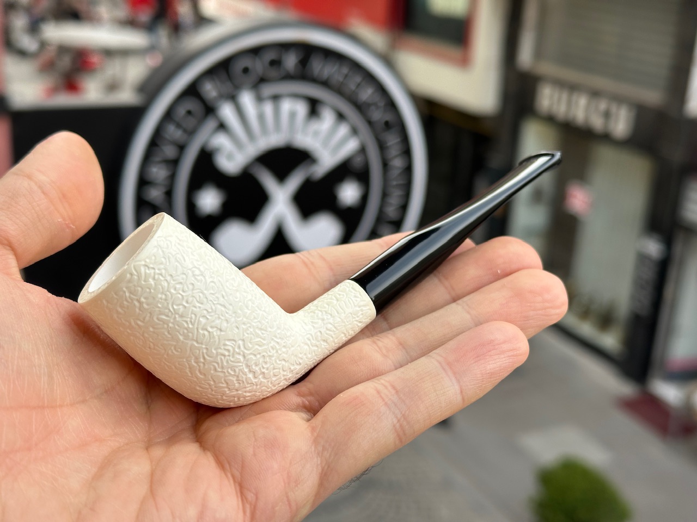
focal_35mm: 48
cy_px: 261
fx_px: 966
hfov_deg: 39.7
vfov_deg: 30.3
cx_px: 348
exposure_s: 1/584
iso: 64
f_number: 1.78
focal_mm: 6.86
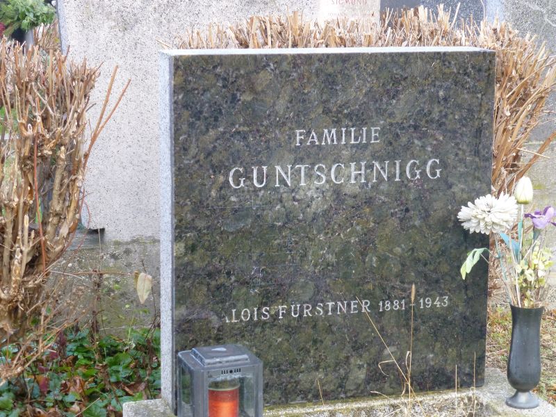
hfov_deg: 23.0
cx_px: 278
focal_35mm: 85
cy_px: 208
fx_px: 1365
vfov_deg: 17.4
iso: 320
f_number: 5.2
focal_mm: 15.1
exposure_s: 1/60
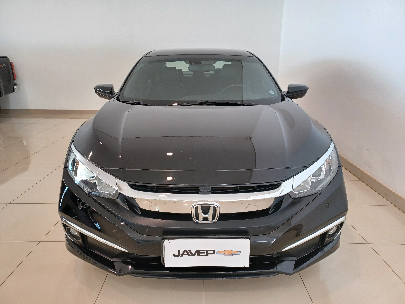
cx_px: 202
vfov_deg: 54.9
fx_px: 292
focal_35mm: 25
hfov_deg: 69.4
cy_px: 152
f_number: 1.8
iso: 250
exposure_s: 1/60
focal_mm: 4.6
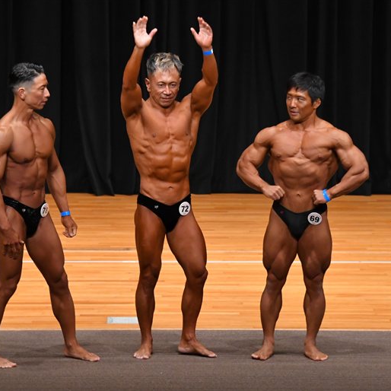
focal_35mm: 278
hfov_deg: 6.3
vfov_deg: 6.3
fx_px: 3553
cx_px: 180
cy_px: 196
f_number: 5.6
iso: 4000
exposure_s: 1/400
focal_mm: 145
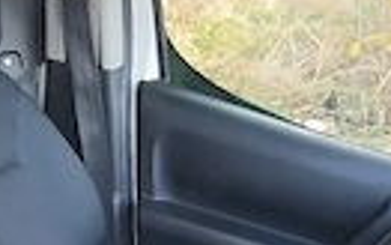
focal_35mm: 84
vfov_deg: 15.1
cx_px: -42
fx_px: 895
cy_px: 278
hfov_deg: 23.1
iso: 250
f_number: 1.8
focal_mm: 3.98
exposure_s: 1/60.2
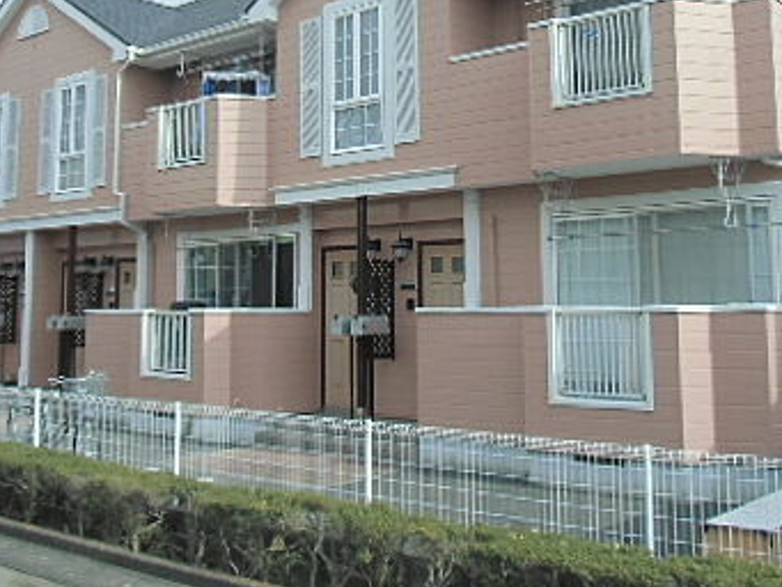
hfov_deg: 42.1
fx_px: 1017
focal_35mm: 45
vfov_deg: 32.0
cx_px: 378
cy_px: 199
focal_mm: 4.24
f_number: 3
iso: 64
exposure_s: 1/800
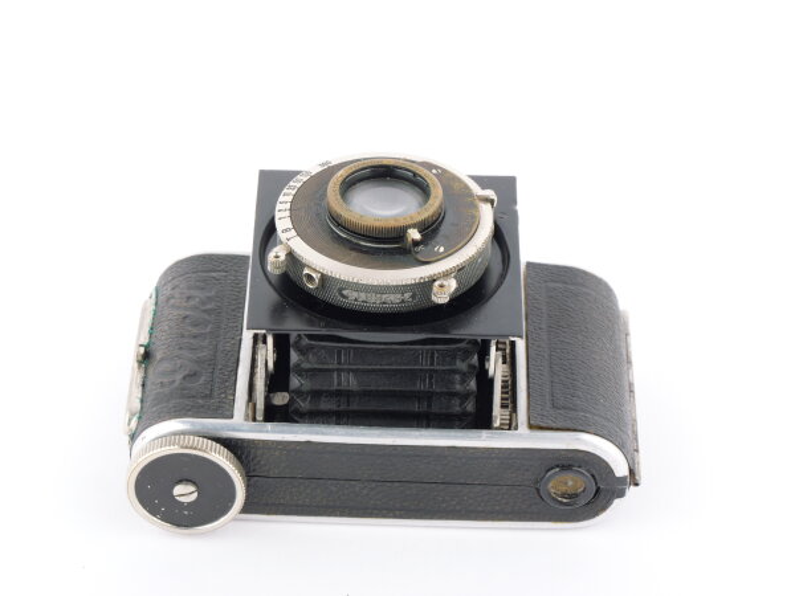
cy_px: 298
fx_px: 2526
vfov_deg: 13.5
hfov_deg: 17.9
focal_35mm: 110
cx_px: 398
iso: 160
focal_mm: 55
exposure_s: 1/250
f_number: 13
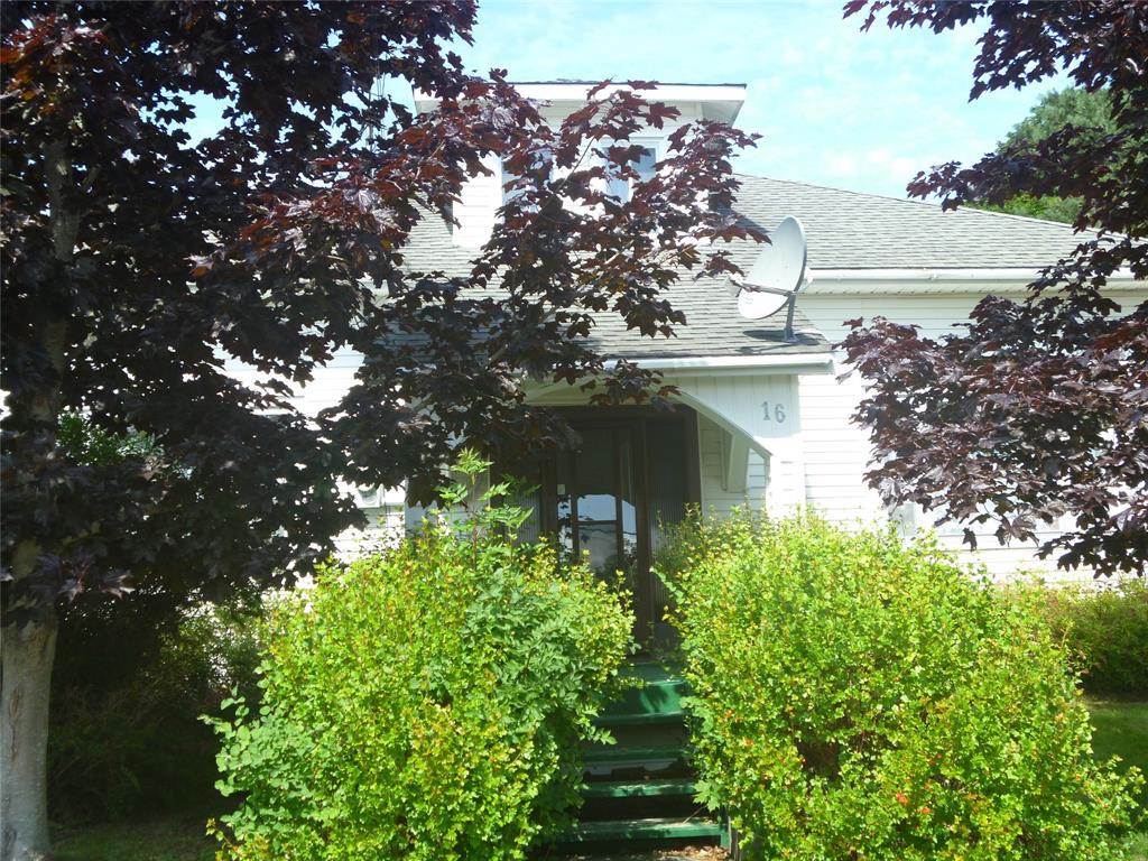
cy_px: 430
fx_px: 1161
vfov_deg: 40.7
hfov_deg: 52.6
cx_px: 574
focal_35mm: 35
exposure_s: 1/160
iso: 80
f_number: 3.5
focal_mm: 6.3
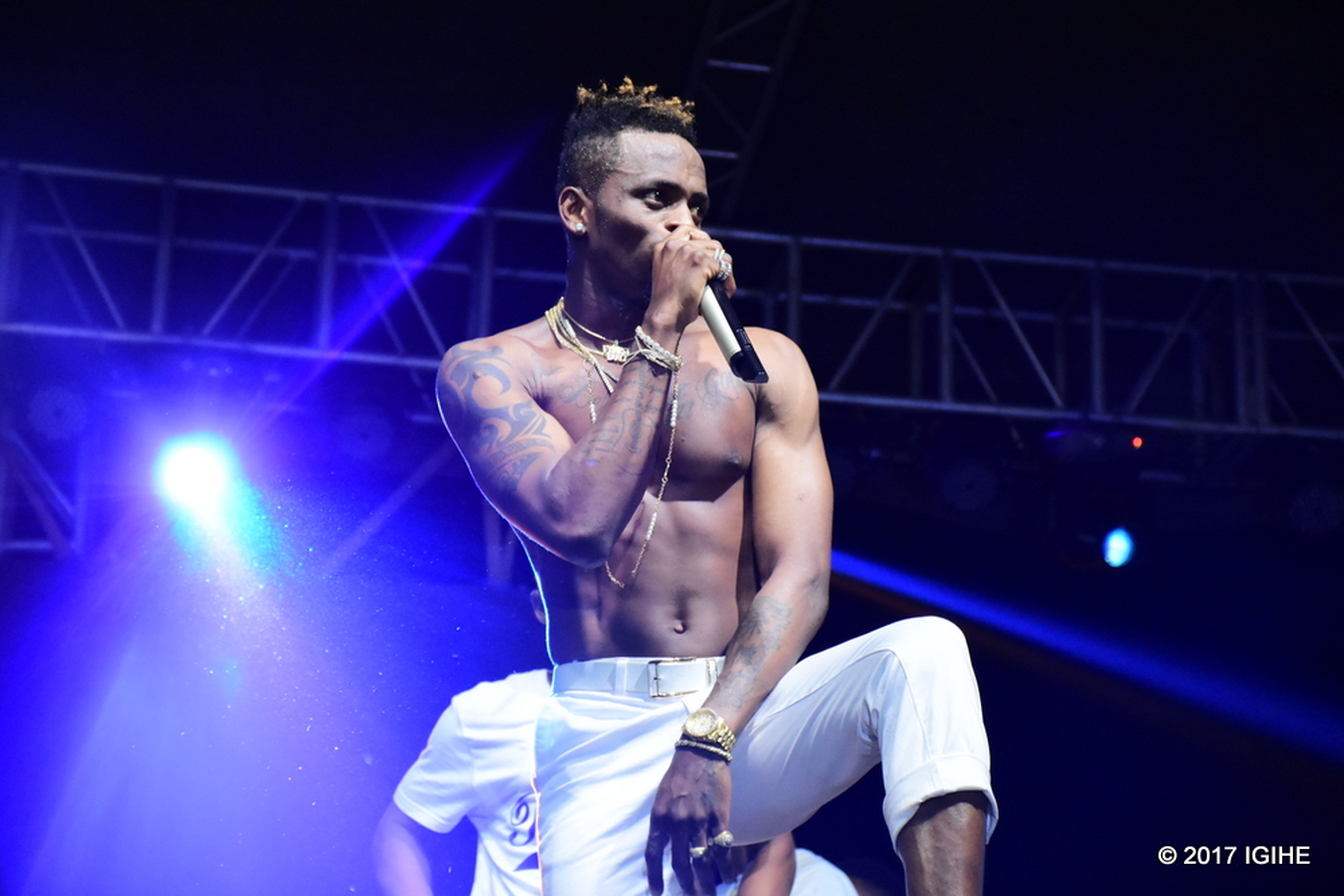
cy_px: 448
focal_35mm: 93
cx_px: 672
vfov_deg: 14.7
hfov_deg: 21.9
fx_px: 3472
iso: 4000
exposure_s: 1/125
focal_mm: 62
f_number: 5
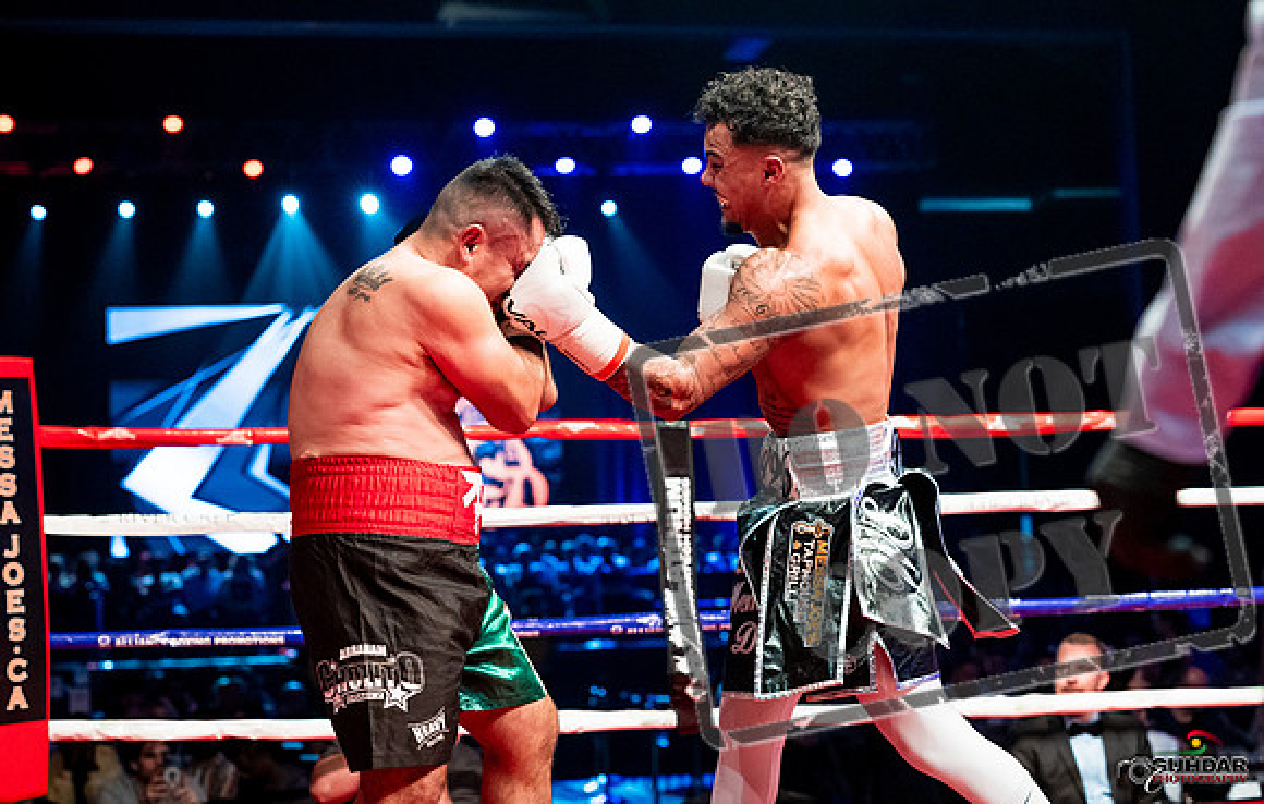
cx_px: 622
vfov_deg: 20.3
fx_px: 2239
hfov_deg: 31.5
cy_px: 451
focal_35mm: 65
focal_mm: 50
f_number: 2.8
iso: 4000
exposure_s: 1/1000
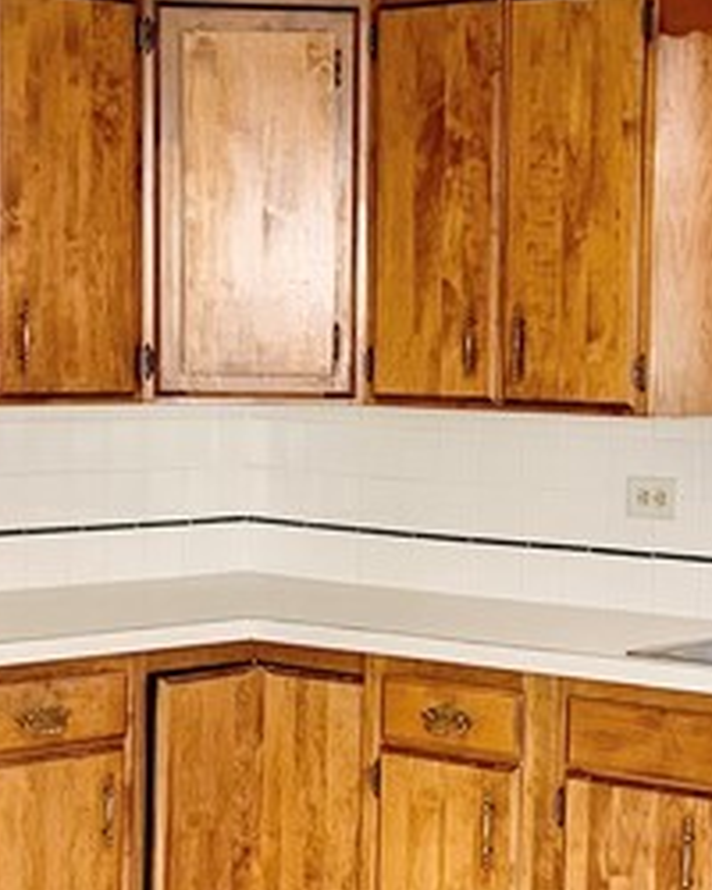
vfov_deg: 18.4
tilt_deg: -4.2
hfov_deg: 14.8
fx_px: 2739
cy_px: 562
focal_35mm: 104
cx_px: 456
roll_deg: -1.4
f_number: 1.8
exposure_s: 1/120
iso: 64
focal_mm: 4.25
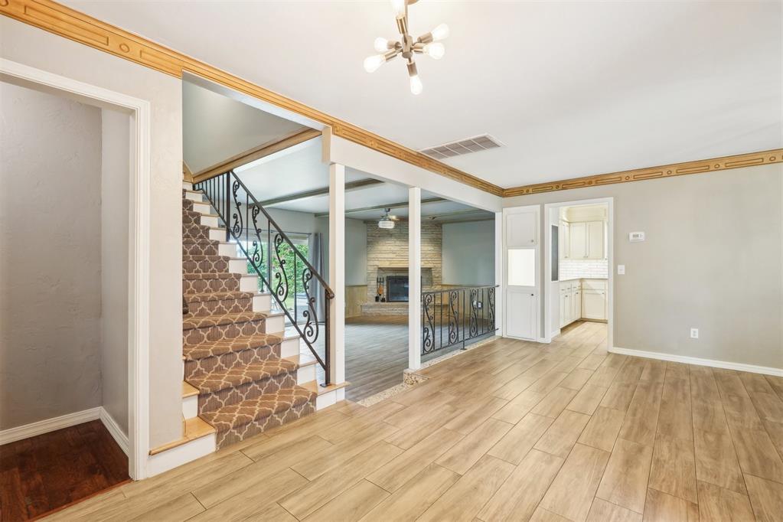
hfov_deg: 96.7
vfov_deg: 73.7
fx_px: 348
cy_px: 261
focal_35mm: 16
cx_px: 392
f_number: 8
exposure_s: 1/6
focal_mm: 16
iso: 400
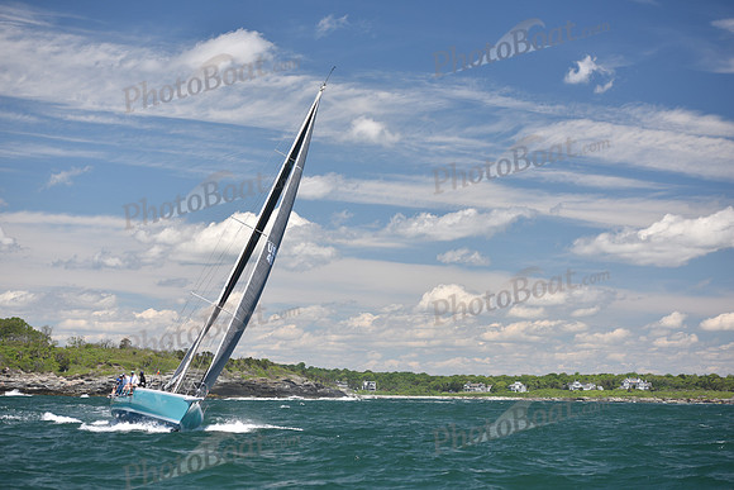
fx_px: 1754
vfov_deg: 15.9
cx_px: 367
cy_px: 245
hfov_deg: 23.6
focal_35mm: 86
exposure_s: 1/1000
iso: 200
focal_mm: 86
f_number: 4
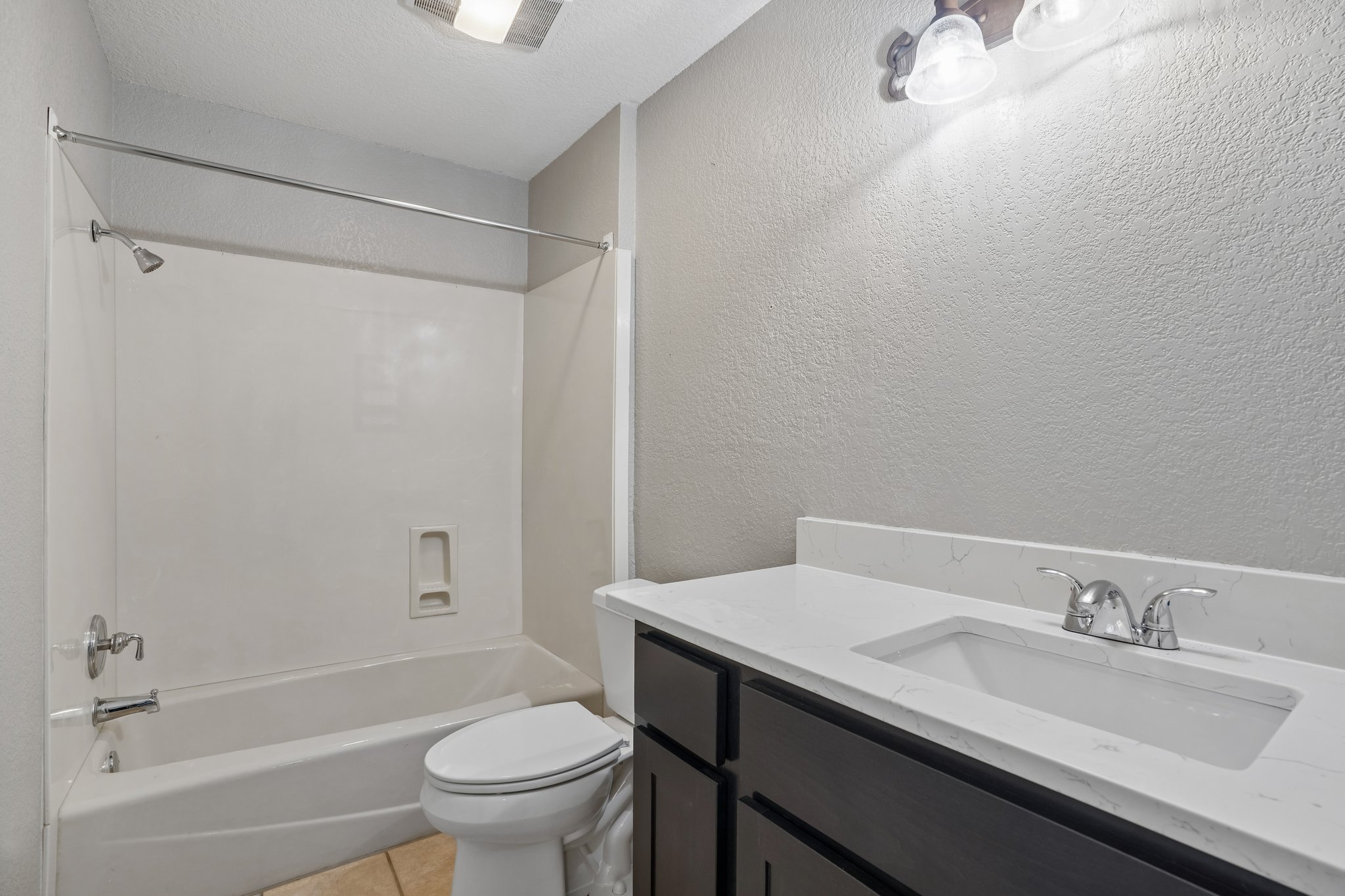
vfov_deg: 73.7
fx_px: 598
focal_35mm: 16
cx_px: 672
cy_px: 448
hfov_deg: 96.7
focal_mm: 16
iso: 400
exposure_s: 1/8
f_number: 8
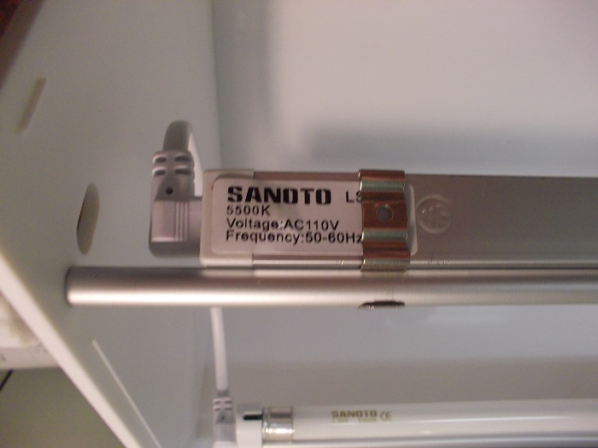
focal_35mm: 29
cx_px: 299
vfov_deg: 48.2
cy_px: 224
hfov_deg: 61.7
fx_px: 501
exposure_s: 1/25
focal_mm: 4.1
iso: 250
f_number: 3.3
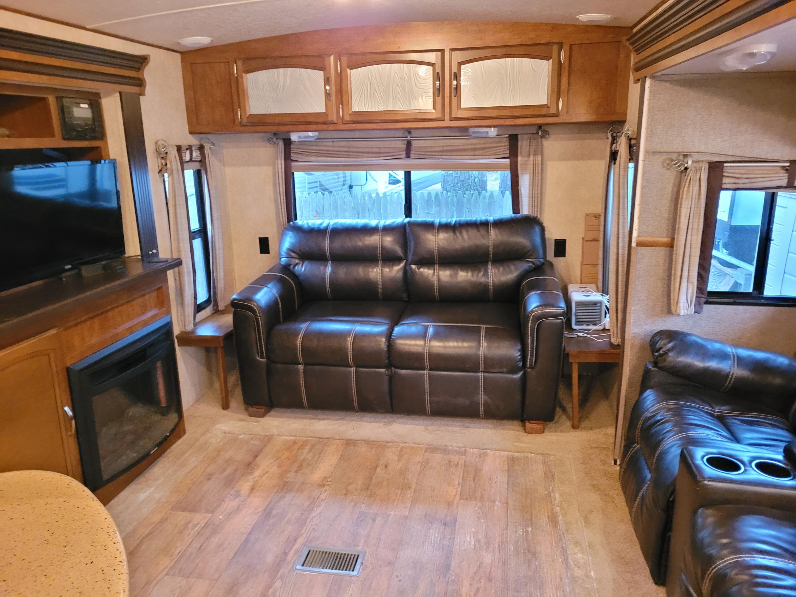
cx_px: 398
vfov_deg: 53.1
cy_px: 298
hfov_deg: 67.3
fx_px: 598
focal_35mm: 26
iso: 1600
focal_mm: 5.4
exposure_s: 1/17
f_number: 1.8
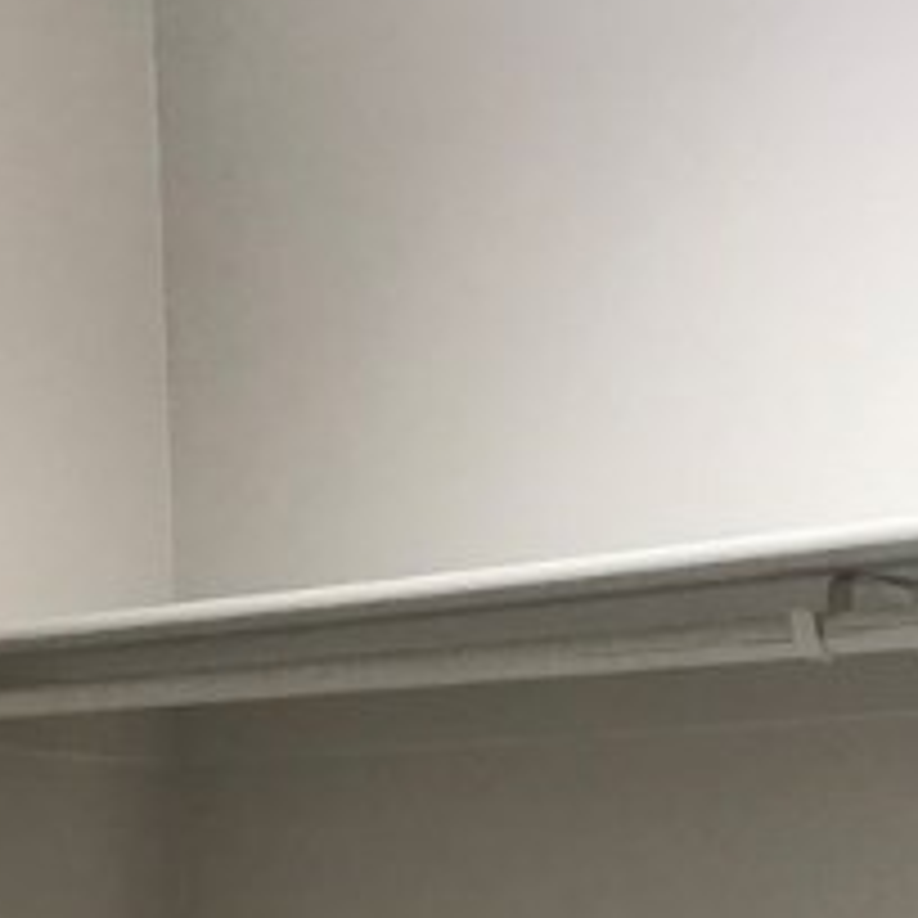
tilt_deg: -8.5
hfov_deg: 18.2
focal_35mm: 93
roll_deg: -0.5
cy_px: 1440
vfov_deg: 16.7
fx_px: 2790
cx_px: 936
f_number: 1.8
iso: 25
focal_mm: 3.99
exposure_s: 1/30
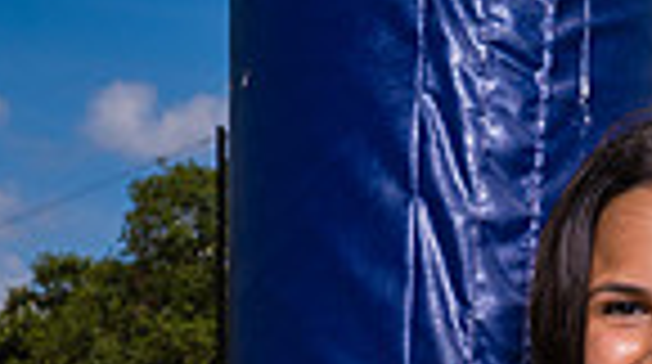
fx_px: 2365
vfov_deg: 7.9
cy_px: 993
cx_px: 580
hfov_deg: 15.5
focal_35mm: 137
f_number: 11
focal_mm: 42
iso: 200
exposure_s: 1/250
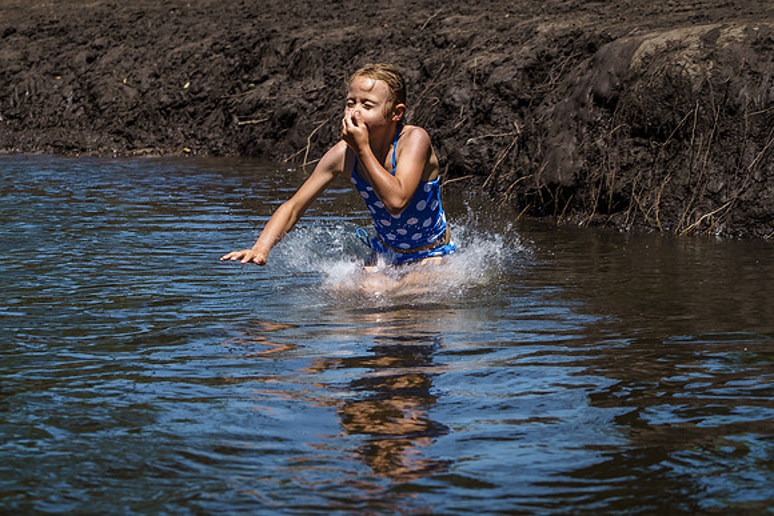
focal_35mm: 154
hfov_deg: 13.3
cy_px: 122
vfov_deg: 8.9
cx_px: 431
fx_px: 3308
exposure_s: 1/1250
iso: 200
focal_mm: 96
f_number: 5.6
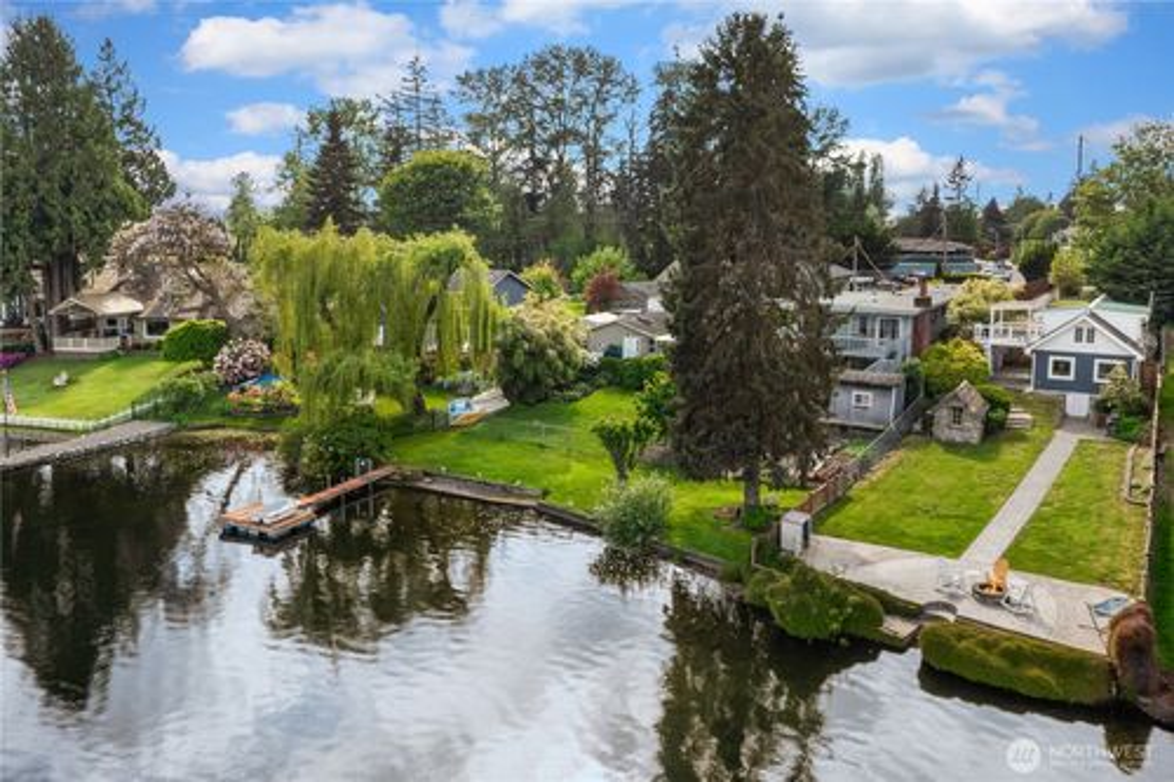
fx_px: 913
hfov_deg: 65.5
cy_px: 391
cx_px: 587
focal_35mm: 28
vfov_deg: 46.4
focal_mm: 10.26
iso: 100
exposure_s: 1/320
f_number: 5.6
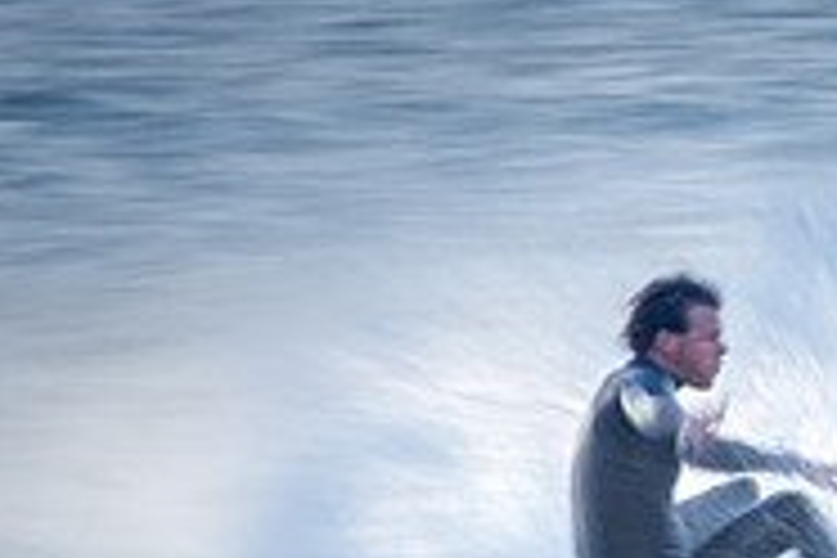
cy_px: 482
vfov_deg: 0.4
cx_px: 1412
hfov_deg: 0.7
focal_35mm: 3106
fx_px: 72209
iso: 100
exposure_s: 1/20
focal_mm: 500
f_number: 25
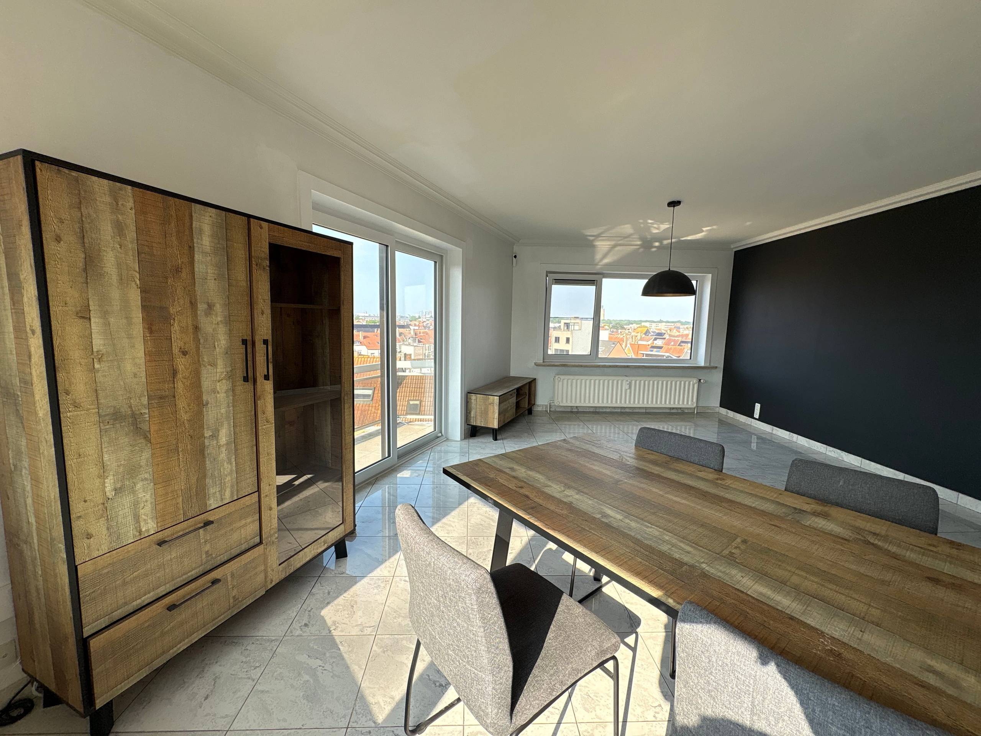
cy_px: 368
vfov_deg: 85.7
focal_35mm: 14
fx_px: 397
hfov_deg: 102.1
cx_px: 490
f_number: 2.2
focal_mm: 2.22
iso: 40
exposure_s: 1/430
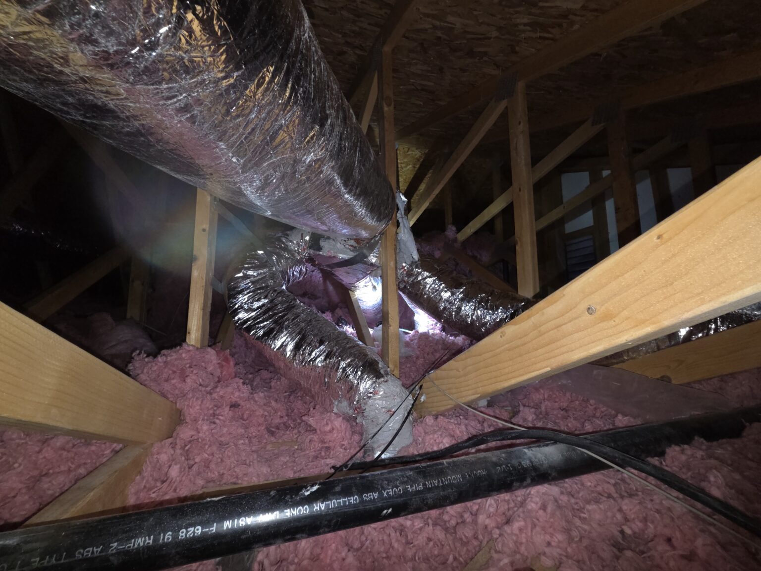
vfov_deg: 89.9
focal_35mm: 13
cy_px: 286
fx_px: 286
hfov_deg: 106.2
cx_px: 380
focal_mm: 2.2
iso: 250
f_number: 2.2
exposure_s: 1/9.99
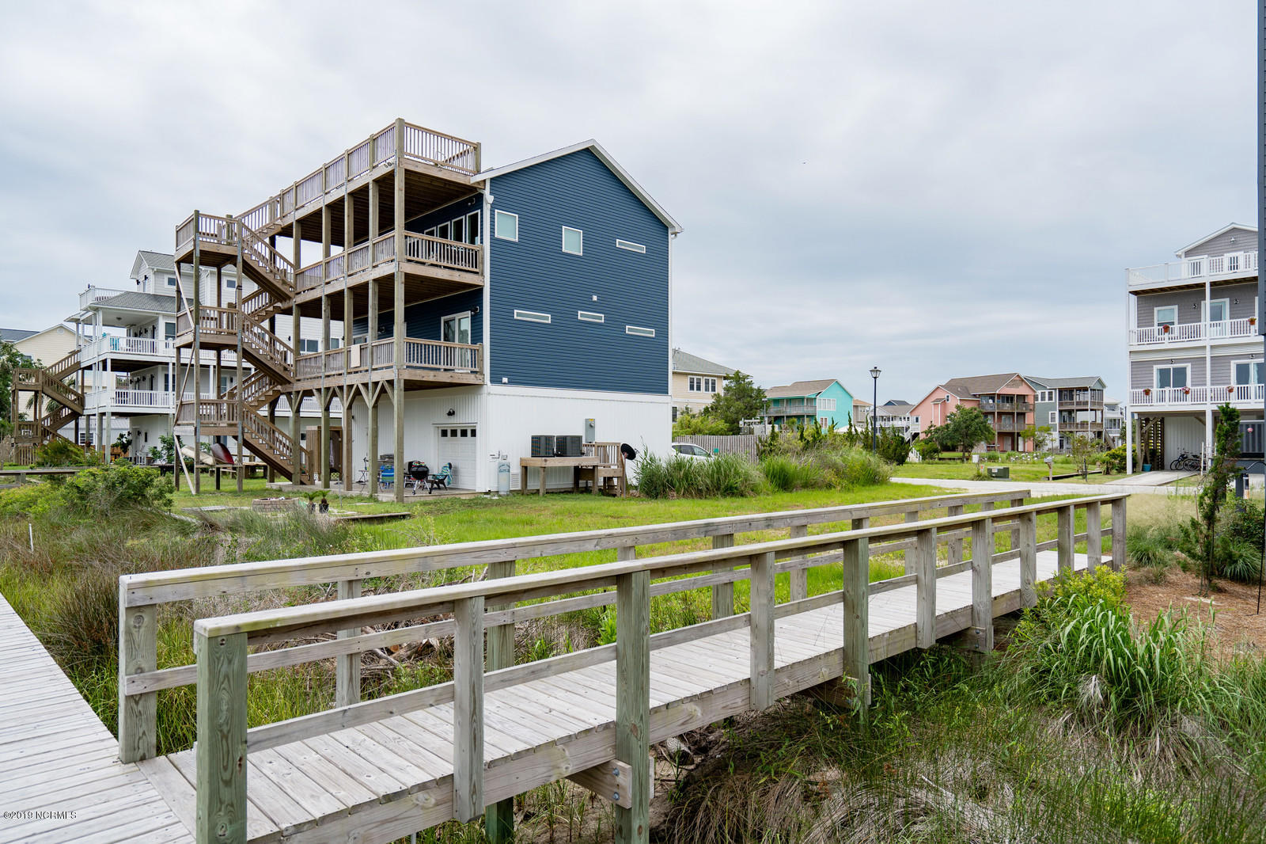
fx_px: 738
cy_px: 422
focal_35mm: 21
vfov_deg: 59.5
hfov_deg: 81.2
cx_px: 633
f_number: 4
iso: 100
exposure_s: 1/1000
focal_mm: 21
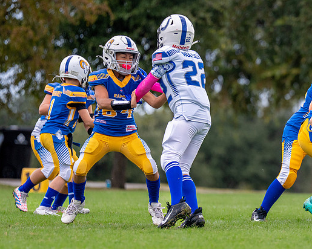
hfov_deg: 4.2
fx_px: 4275
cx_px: 355
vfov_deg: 3.3
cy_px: 103
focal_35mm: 463
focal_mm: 200
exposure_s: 1/1600
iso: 400
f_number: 2.8
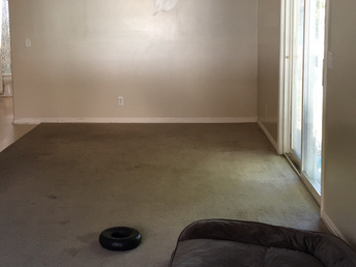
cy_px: 92
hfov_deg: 35.3
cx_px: 131
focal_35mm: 54
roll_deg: +0.0
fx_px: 555
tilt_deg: -4.5
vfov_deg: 26.9
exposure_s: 1/15
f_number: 2.2
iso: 25
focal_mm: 4.15
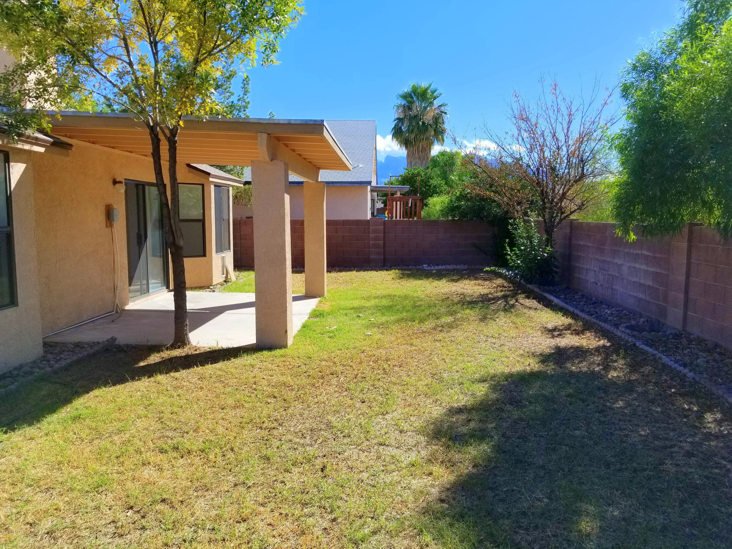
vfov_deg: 53.1
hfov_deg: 67.3
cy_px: 274
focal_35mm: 26
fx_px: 550
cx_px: 366
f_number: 1.7
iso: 50
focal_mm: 4.3
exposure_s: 1/2208
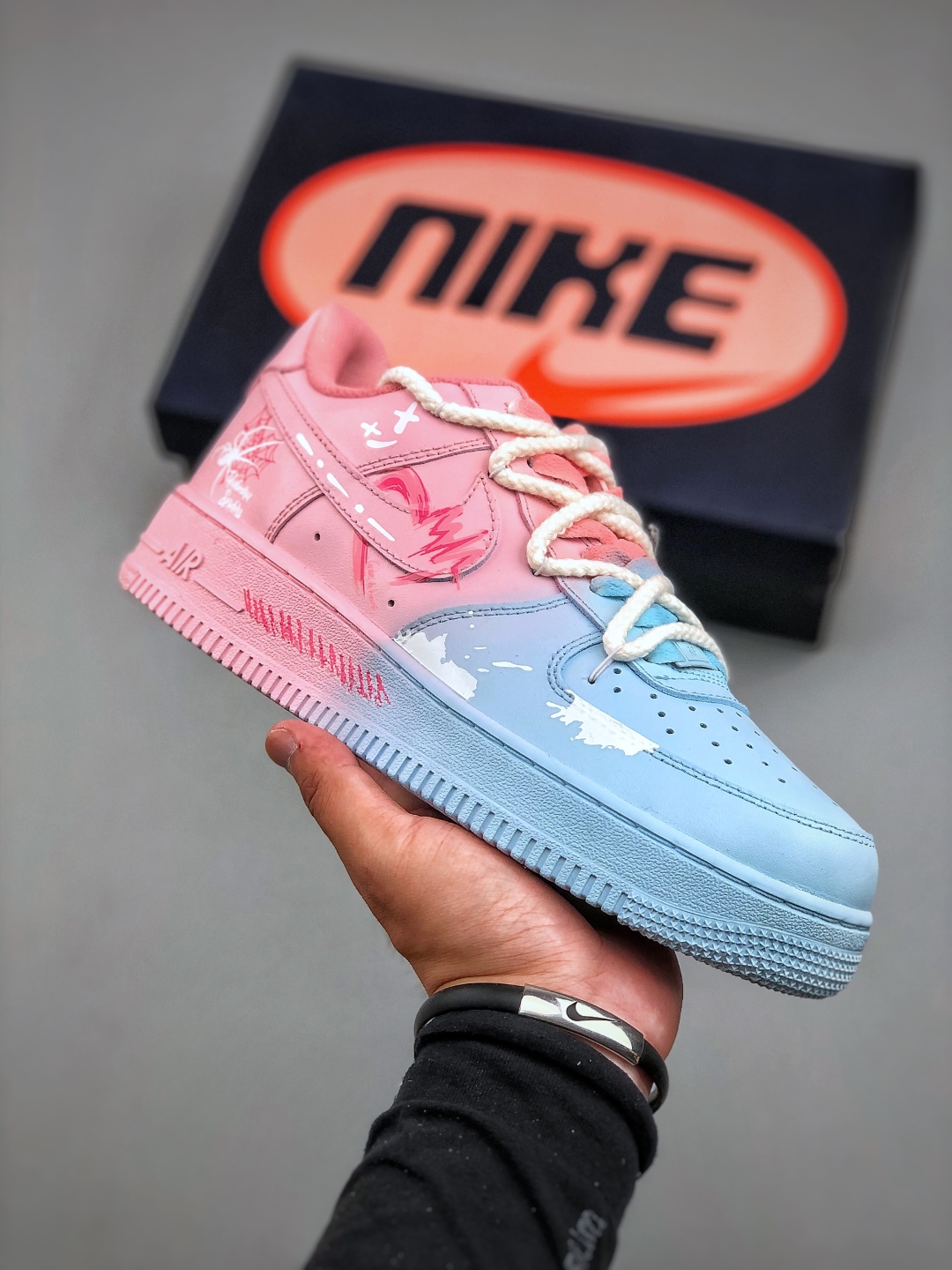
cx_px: 476
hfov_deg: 25.7
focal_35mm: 57
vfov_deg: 33.8
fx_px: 2090
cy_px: 635
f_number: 2.8
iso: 25
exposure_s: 1/100
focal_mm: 6.6
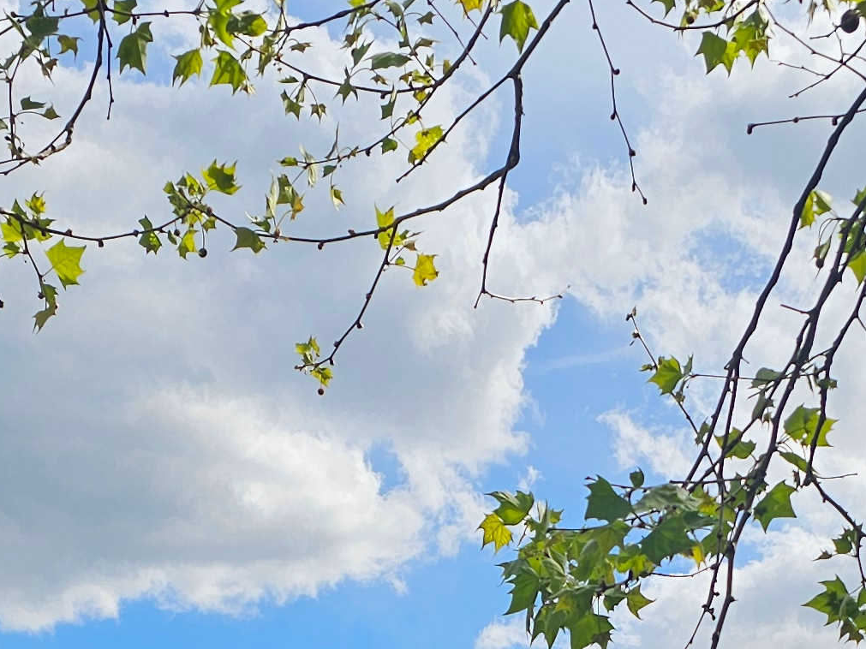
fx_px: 2276
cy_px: 1132
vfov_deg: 14.5
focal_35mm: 91
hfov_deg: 21.5
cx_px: 429
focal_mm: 6.3
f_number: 1.7
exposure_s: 1/1117
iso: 10
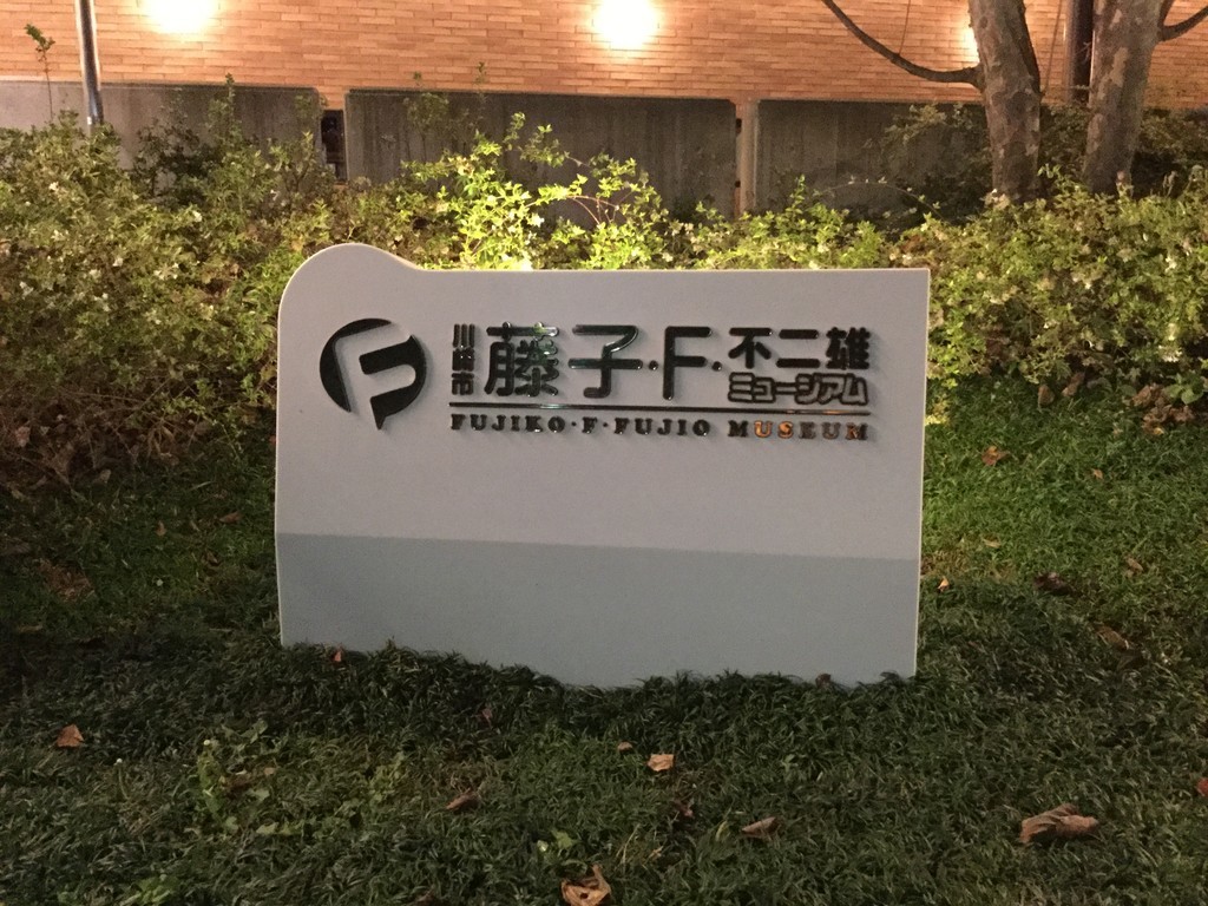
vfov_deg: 45.4
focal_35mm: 31
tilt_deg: -11.7
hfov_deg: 58.4
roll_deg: -0.8
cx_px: 604
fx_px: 1082
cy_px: 453
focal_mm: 3.3
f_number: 2.4
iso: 800
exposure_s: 1/15
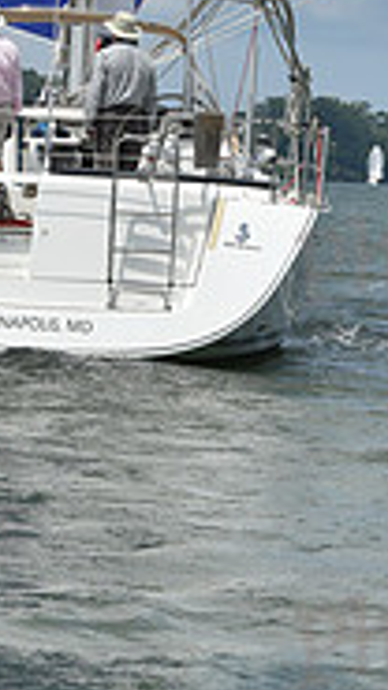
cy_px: 69
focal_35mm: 230
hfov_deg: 5.3
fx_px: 4209
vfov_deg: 9.3
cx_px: 104
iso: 320
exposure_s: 1/1000
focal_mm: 70
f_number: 11
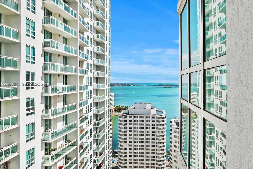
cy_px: 84
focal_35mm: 30
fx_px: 211
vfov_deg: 43.6
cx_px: 126
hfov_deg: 61.9
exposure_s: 1/640
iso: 200
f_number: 8
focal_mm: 20
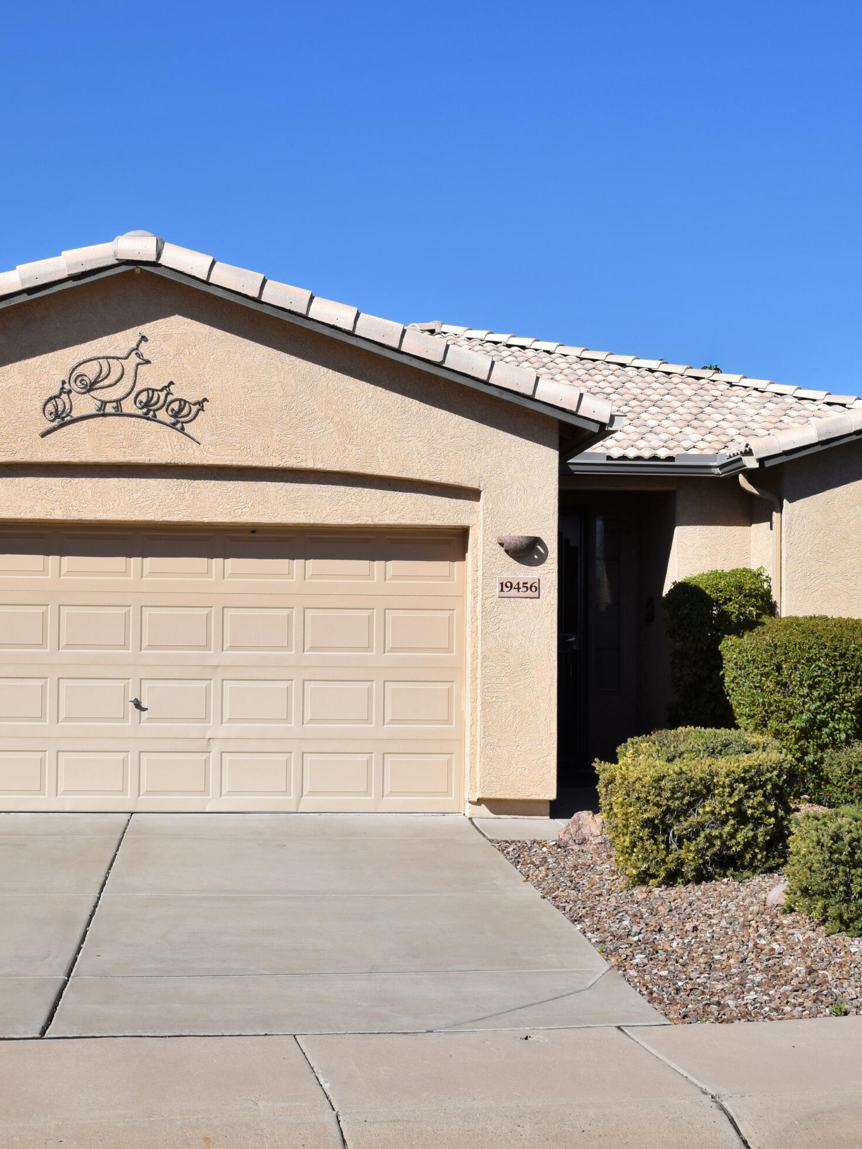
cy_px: 568
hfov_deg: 25.7
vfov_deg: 33.8
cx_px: 447
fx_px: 1893
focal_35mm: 57
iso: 200
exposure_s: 1/500
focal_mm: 26
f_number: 11
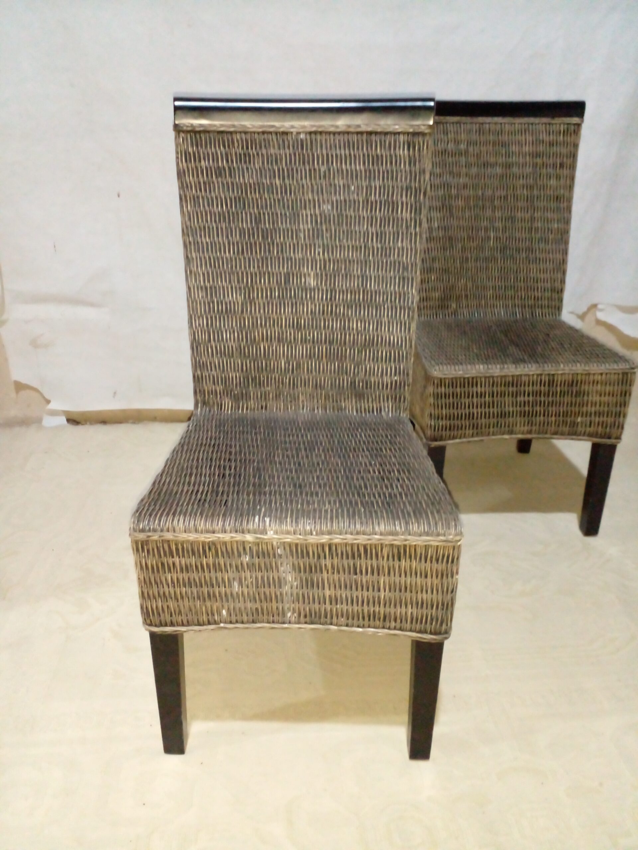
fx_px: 664
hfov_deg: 51.4
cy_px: 425
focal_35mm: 27
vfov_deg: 65.3
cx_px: 319
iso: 640
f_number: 1.9
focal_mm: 3.6
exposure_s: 1/20
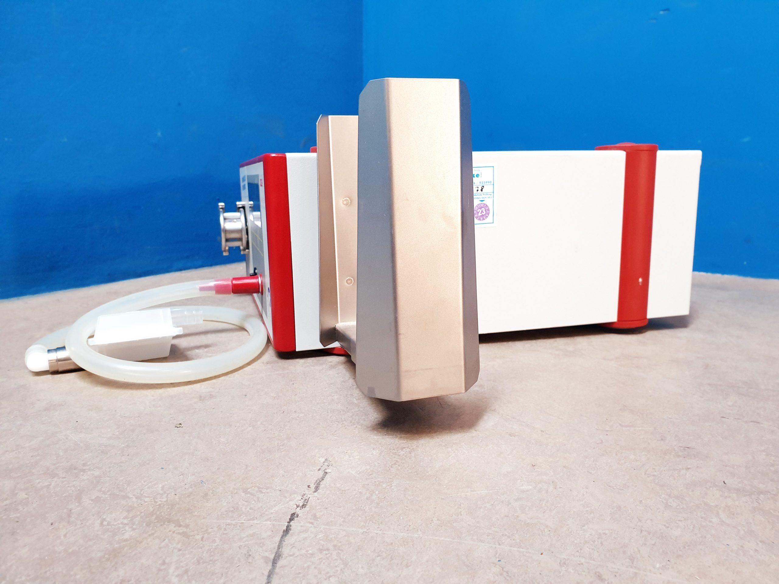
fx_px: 585
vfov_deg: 53.1
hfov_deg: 67.3
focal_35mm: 26
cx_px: 390
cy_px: 292
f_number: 2.4
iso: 250
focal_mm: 4.3
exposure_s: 1/33
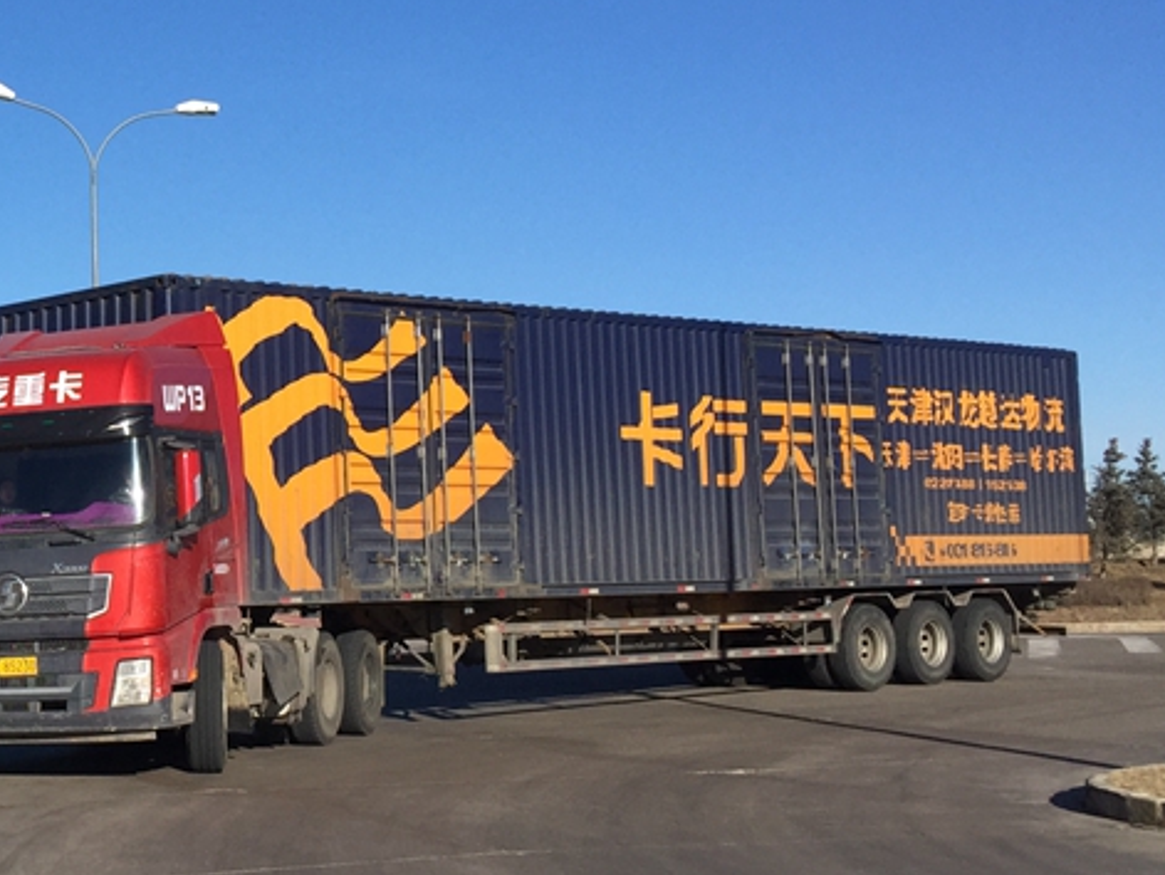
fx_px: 2122
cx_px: -40
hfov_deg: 28.5
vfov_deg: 23.3
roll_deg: +2.7
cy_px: 400
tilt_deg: +5.7
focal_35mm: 63
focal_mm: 4.15
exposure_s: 1/2639
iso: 32
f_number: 2.2
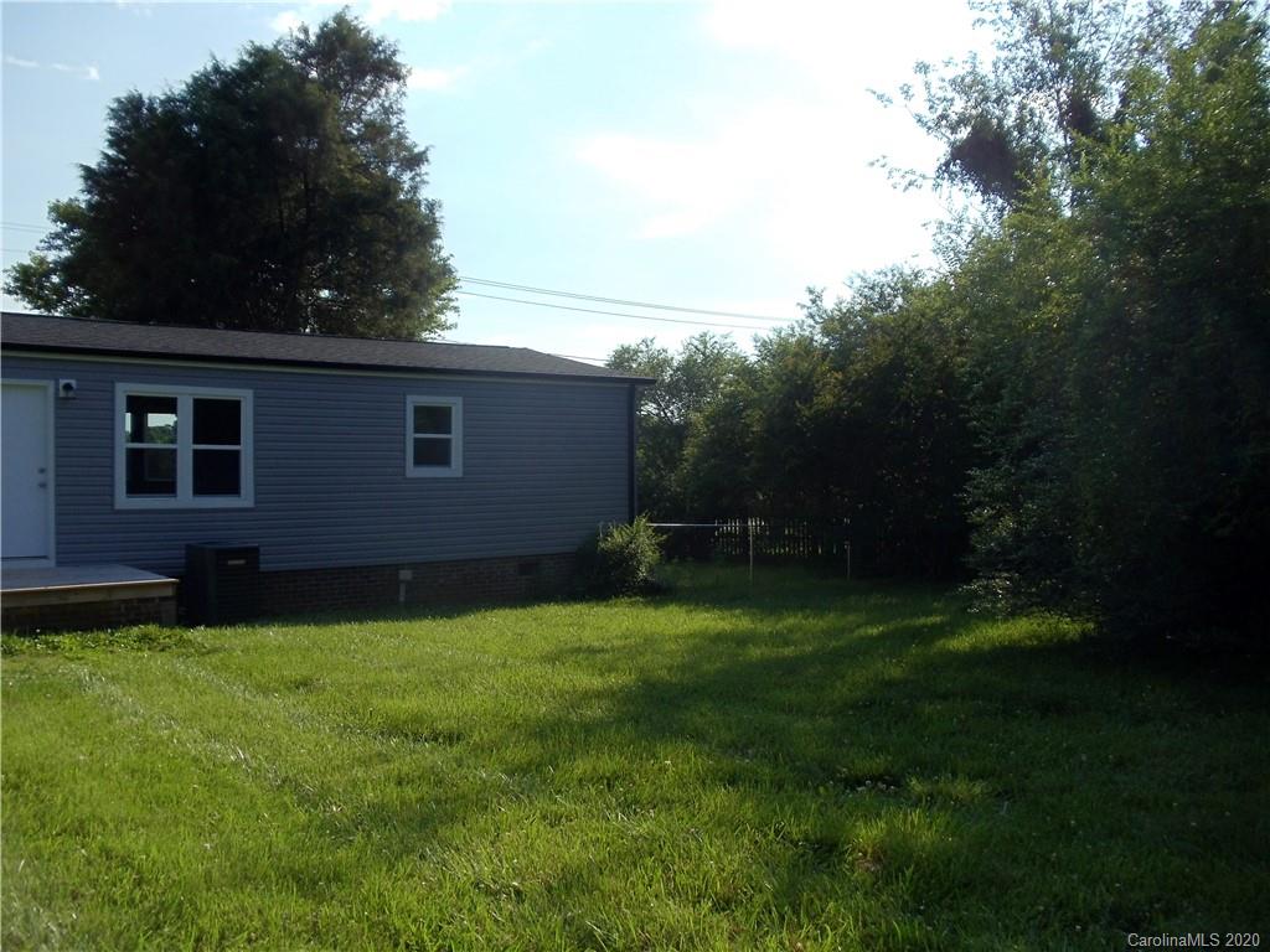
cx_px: 635
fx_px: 1614
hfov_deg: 42.9
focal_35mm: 44
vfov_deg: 32.9
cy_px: 476
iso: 80
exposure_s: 1/250
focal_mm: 6
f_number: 7.1
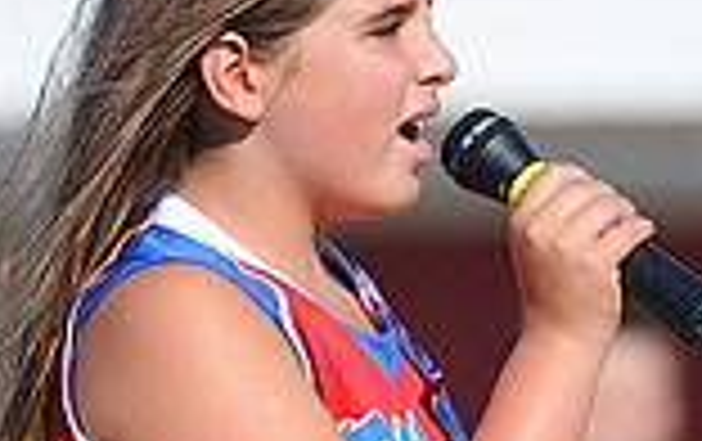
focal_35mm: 1320
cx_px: 479
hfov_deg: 1.6
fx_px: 25290
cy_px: 724
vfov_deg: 1.0
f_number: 4
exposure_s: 1/2000
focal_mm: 300
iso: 200
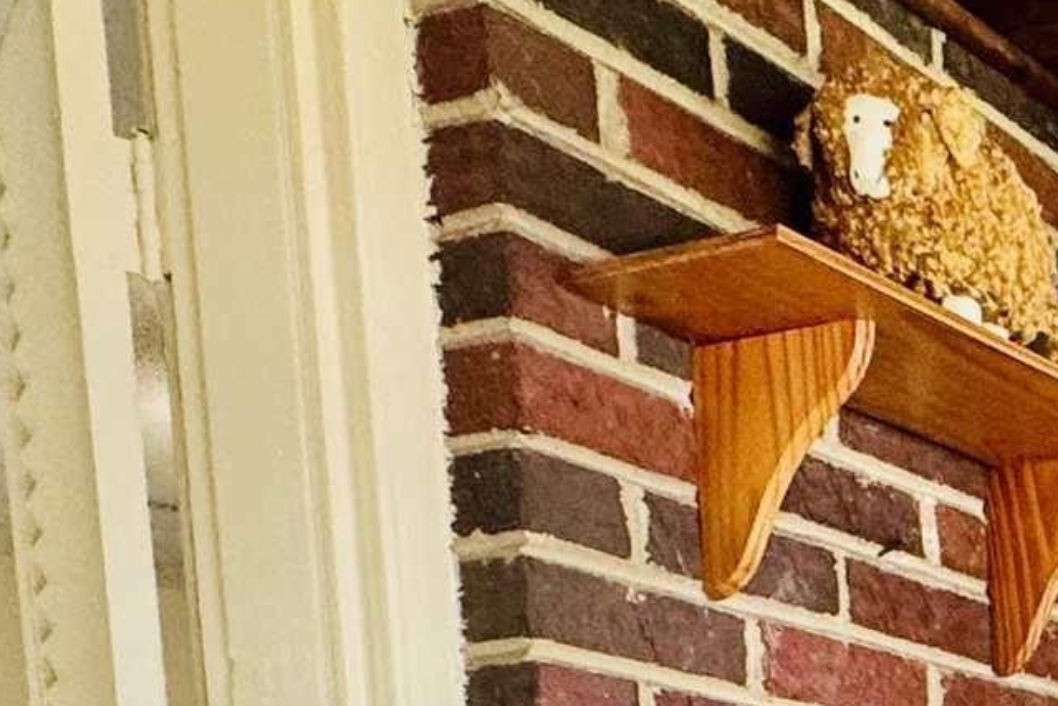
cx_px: 1662
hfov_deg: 22.6
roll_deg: +1.7
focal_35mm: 70
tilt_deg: -4.8
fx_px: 2057
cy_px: 1255
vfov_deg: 16.4
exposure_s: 1/99
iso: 250
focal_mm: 2.22
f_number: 2.2
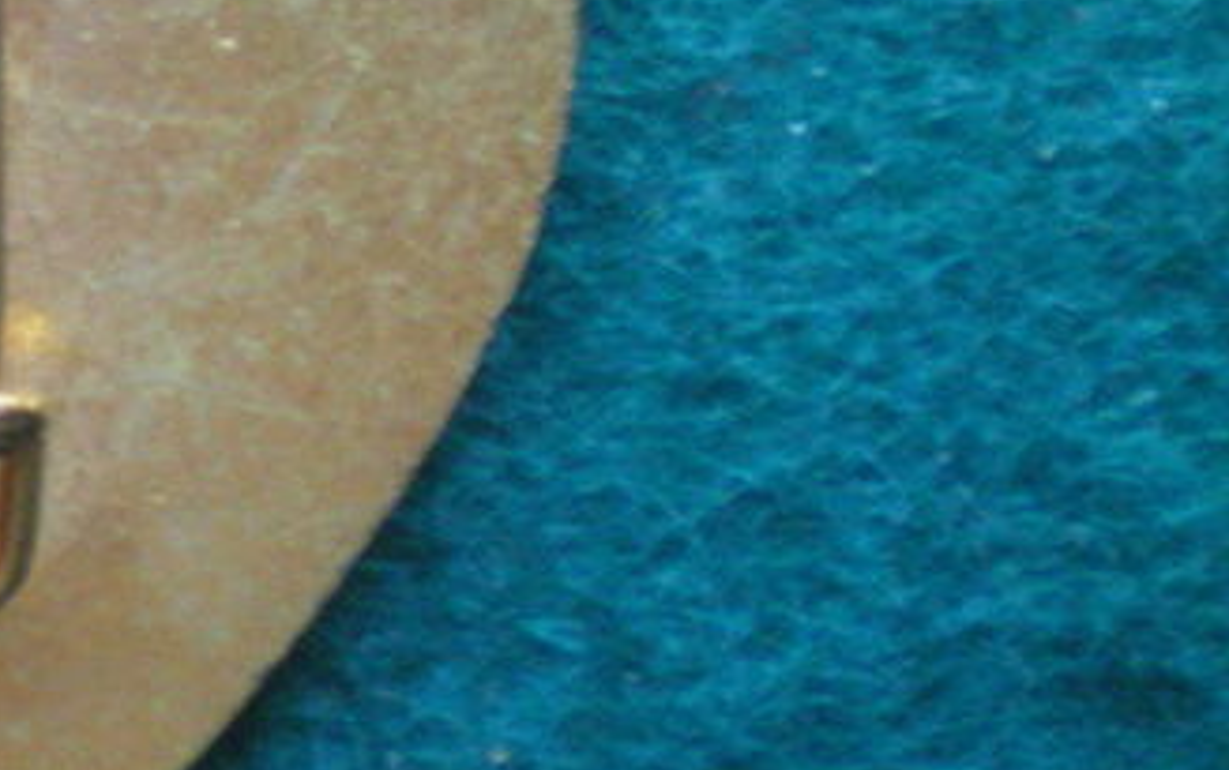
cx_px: -135
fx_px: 4123
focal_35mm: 123
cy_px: -304
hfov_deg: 16.4
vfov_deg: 10.4
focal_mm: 6.3
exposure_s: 1/20
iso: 400
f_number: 3.1
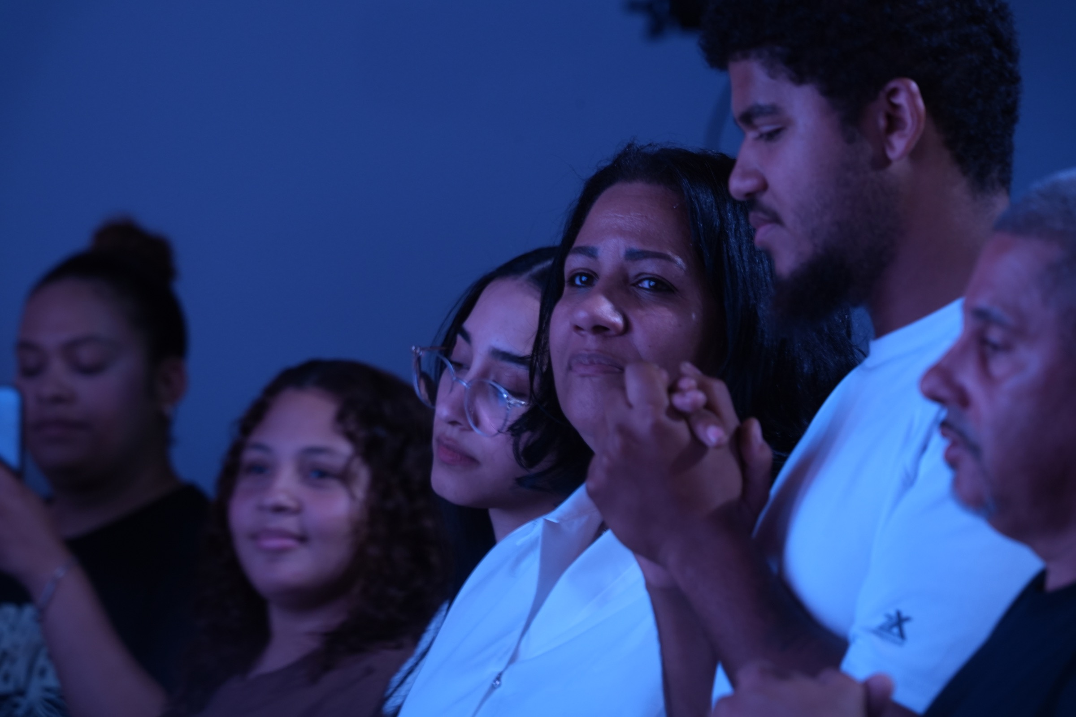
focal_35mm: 394
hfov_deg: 5.2
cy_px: 358
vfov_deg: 3.5
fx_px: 11775
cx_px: 538
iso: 1000
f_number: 9
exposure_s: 1/20
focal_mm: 394
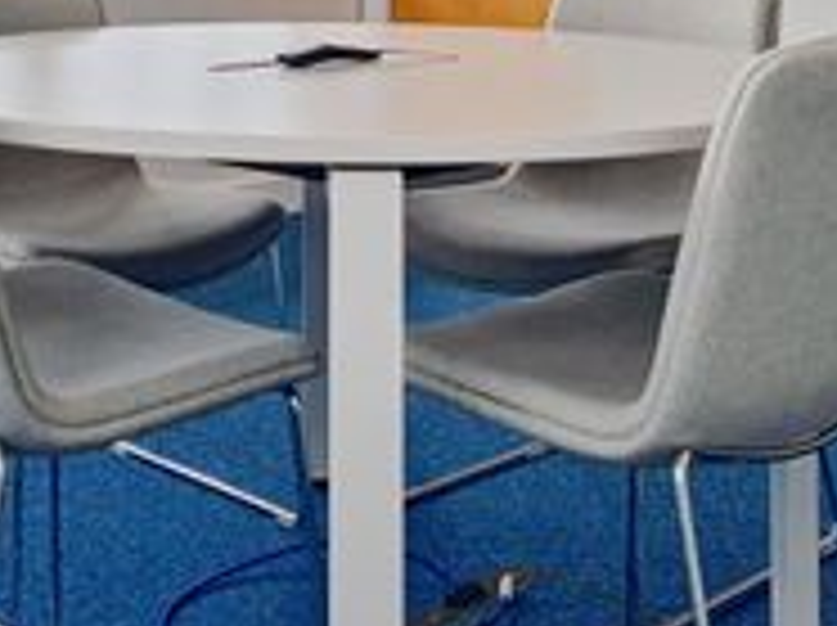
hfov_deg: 34.2
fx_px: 1352
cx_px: 315
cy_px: -27
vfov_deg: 24.6
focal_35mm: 56
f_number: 1.8
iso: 50
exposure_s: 1/556
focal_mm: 5.4
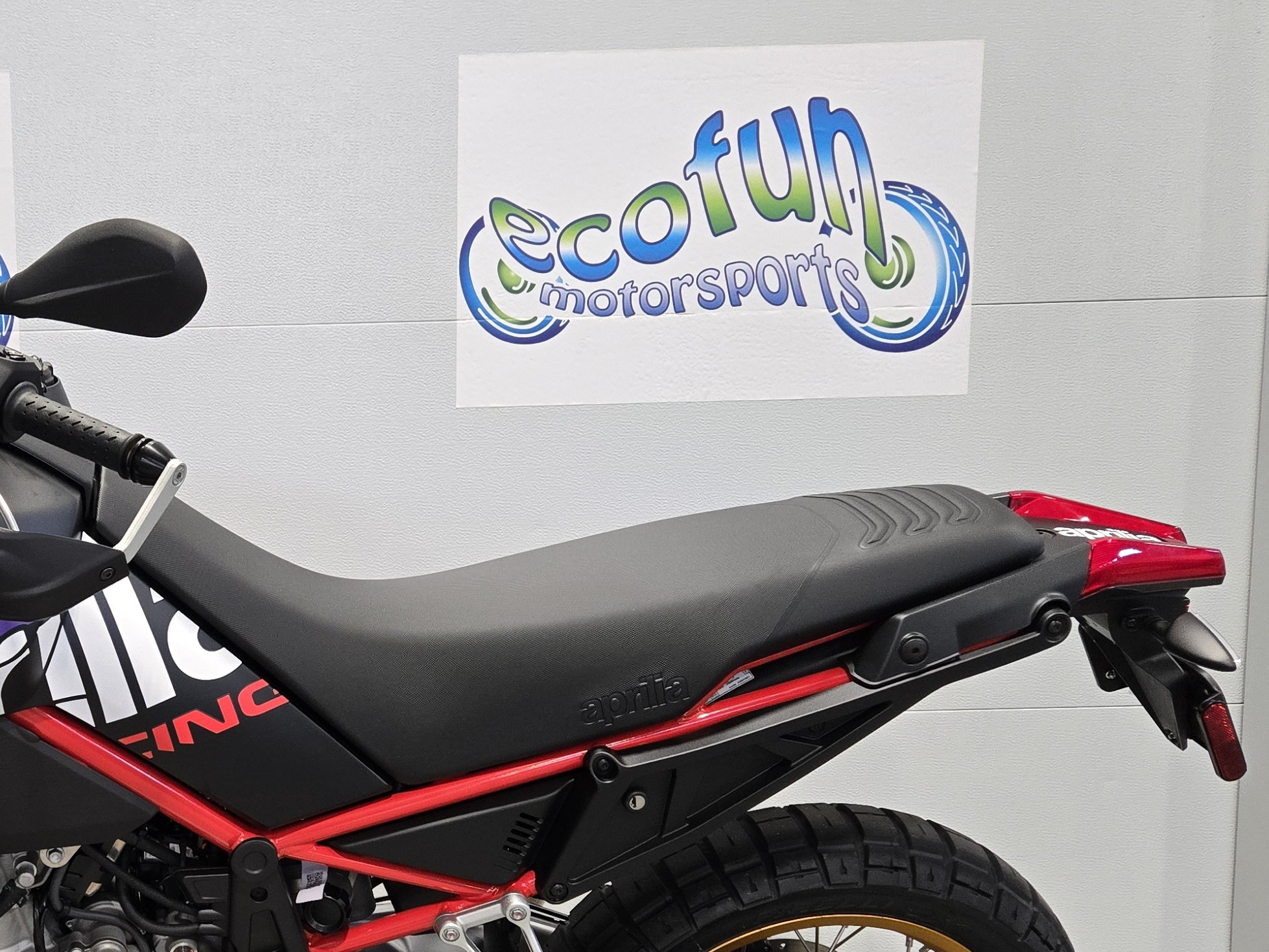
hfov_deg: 38.2
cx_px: 176
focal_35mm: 47
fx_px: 1723
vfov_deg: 30.5
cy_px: 694
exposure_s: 1/120
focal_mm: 5.4
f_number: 1.8
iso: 320
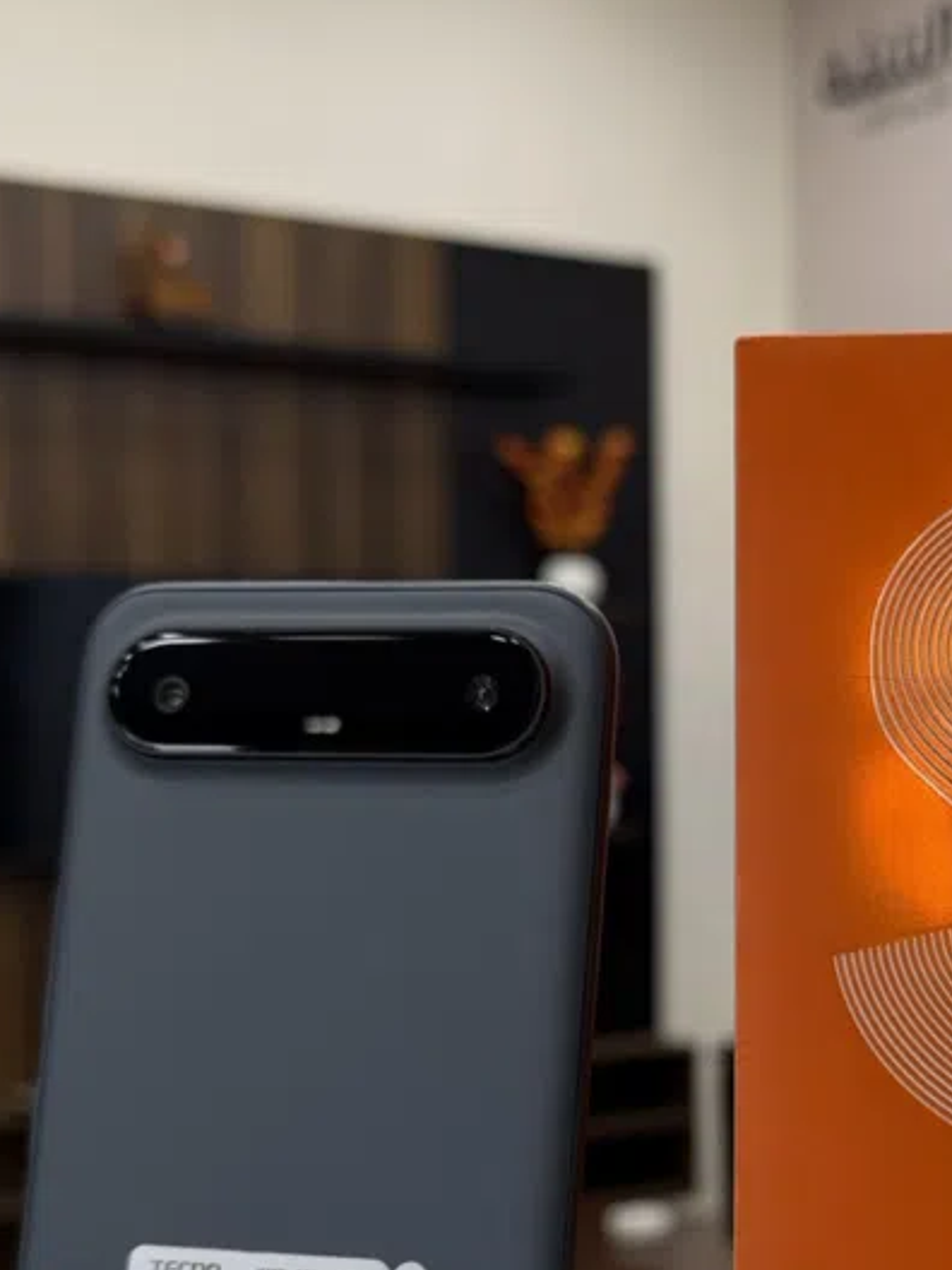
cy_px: 882
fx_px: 2273
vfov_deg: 30.9
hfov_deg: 23.0
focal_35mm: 62
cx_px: 865
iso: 80
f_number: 1.78
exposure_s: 1/218
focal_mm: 6.76
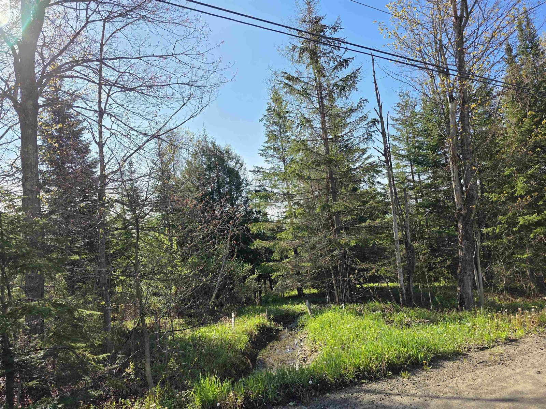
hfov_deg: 73.9
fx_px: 363
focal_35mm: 23
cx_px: 273
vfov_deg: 58.9
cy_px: 204
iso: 80
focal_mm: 6.3
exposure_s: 1/2828
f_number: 1.7
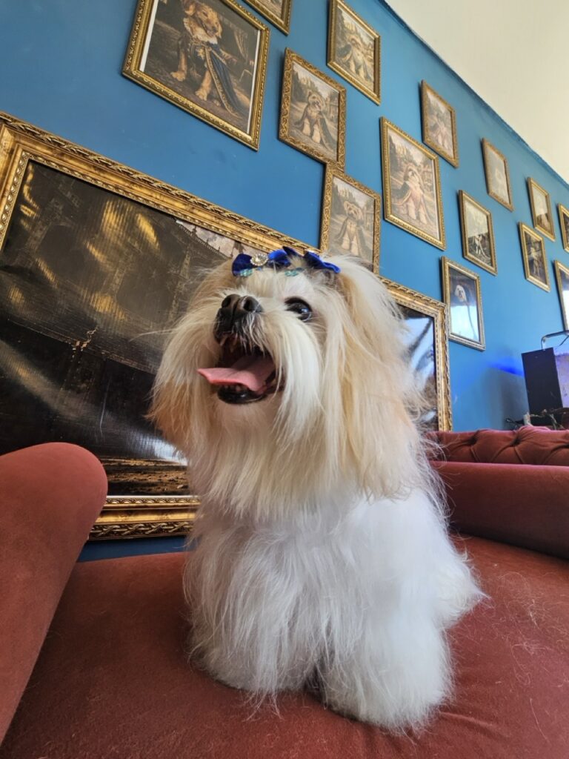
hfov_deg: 89.9
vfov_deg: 106.2
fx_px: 285
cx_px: 284
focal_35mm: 13
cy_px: 380
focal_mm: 2.2
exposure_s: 1/149
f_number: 2.2
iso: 80
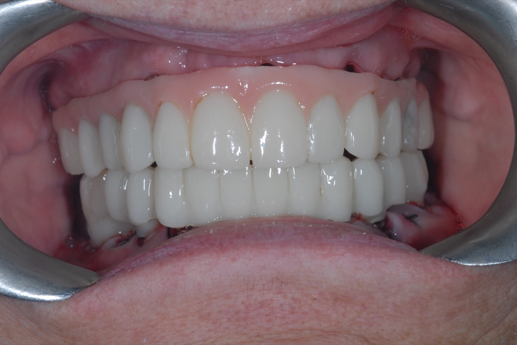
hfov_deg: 13.0
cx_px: 258
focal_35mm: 158
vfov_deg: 8.7
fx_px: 2262
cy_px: 172
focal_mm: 105
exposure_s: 1/60
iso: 400
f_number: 22
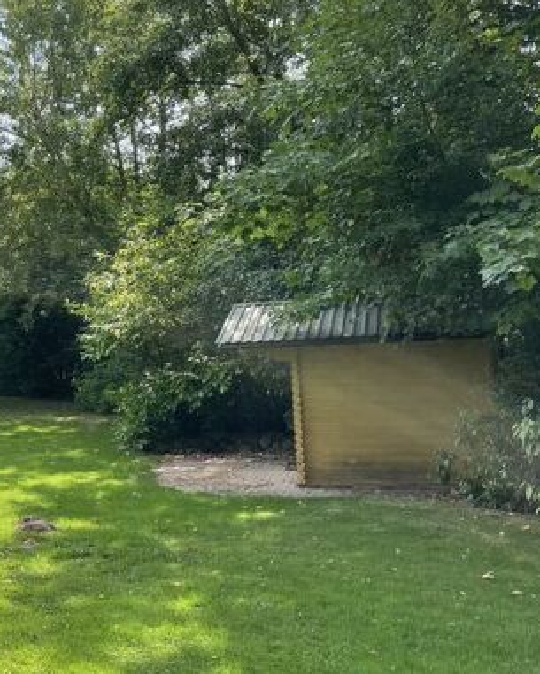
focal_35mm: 48
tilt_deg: +0.9
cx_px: -27
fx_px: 959
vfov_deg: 38.8
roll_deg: +1.2
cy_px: 361
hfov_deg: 29.0
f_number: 1.6
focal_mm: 4.2
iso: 32
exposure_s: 1/1350
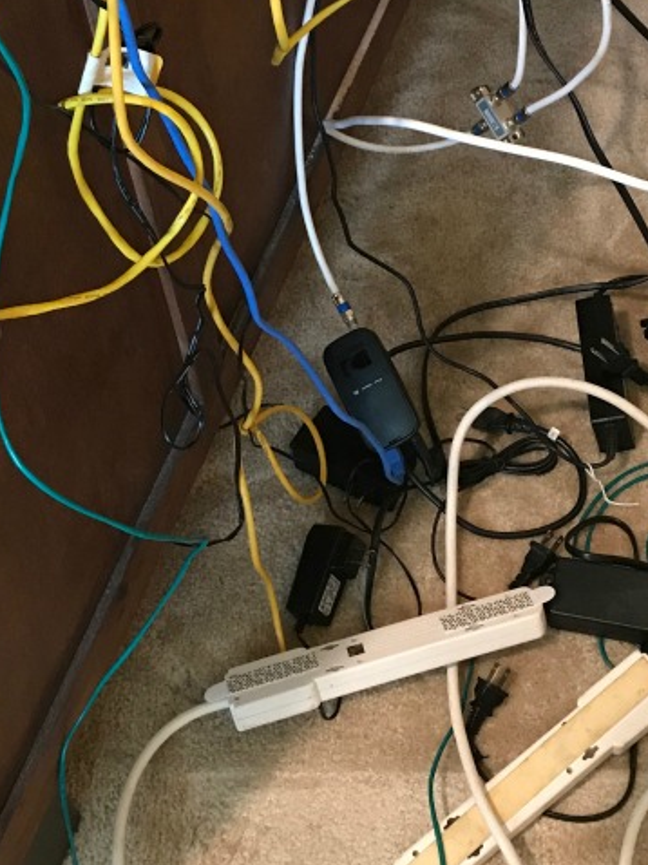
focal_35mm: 60
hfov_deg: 24.4
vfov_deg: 32.1
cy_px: 351
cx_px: 329
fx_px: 1499
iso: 100
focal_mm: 3.99
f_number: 1.8
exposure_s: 1/7
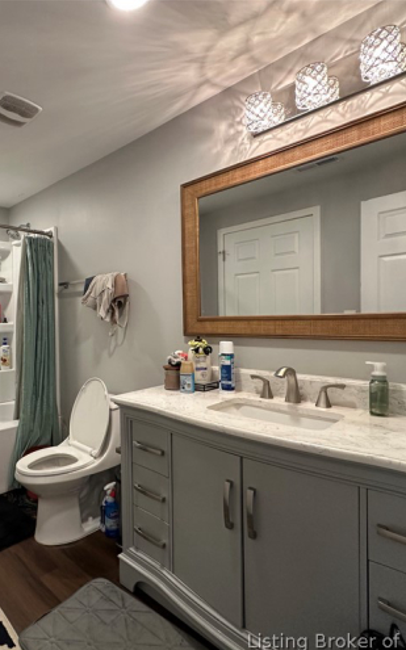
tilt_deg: -1.9
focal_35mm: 20
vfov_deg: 85.1
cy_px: 327
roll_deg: +0.8
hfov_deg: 55.2
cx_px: 78
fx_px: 354
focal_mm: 2.22
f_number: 2.2
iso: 200
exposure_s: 1/120
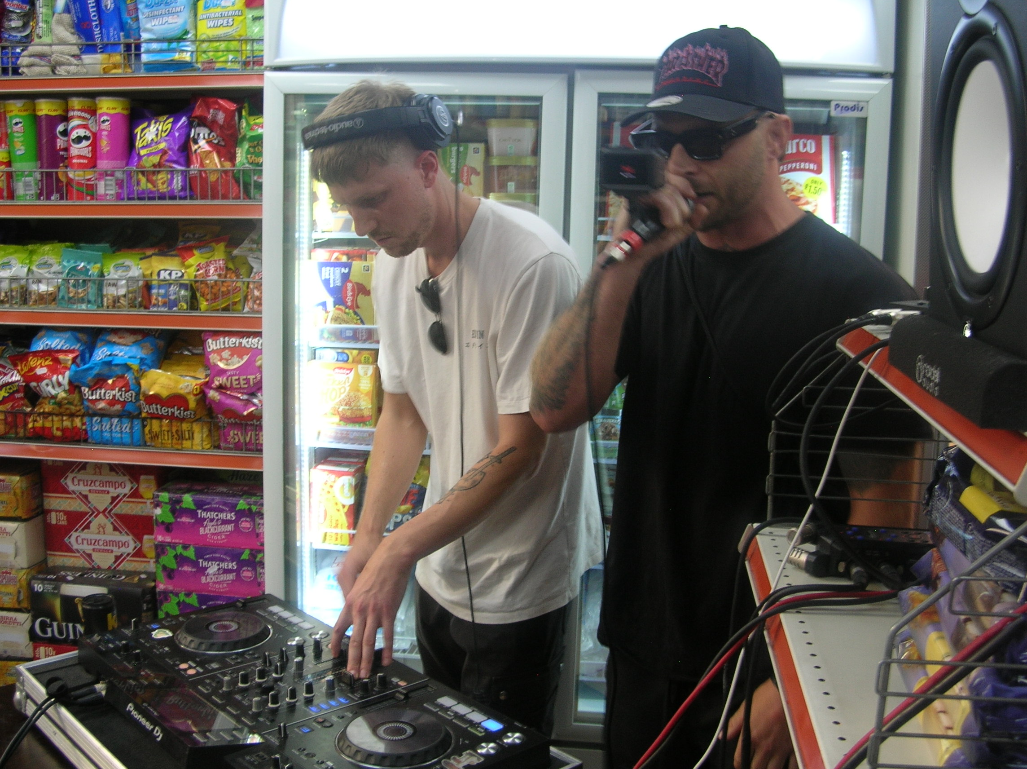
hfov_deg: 51.4
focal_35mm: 36
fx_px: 1067
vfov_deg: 39.6
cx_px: 514
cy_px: 384
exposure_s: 1/20.3
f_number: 2.7
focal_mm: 6
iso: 50
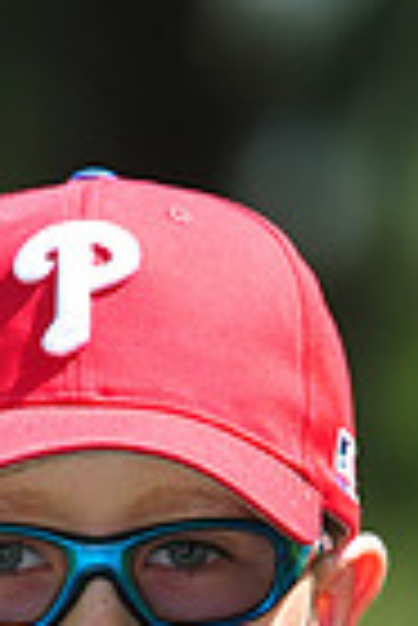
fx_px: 14471
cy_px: 1004
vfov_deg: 2.5
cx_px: 54
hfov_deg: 1.7
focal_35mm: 833
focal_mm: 200
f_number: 4.5
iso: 200
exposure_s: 1/640
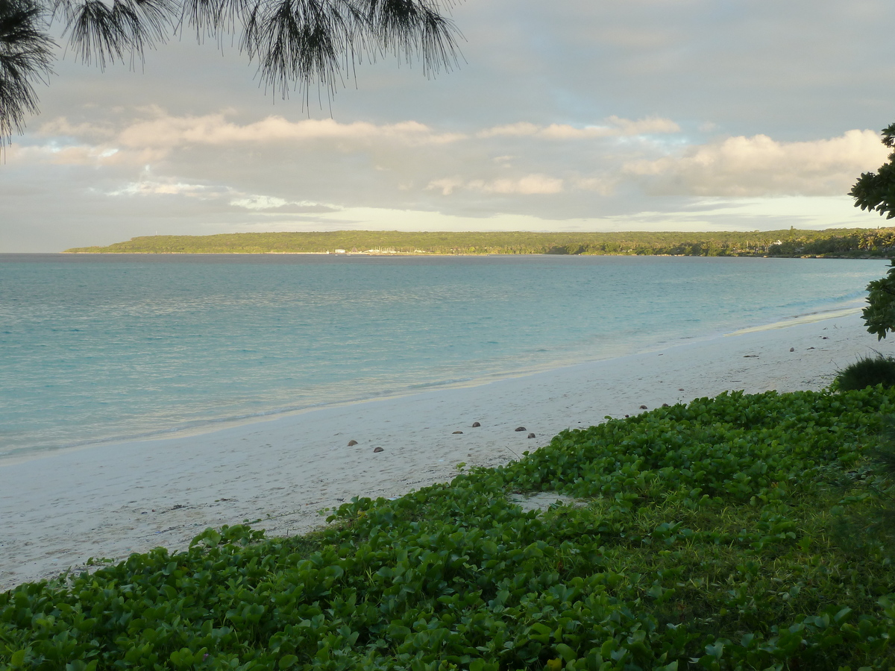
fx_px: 1034
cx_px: 448
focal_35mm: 40
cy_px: 336
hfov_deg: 46.8
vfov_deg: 36.0
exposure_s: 1/100
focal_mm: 6.5
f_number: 4
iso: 125
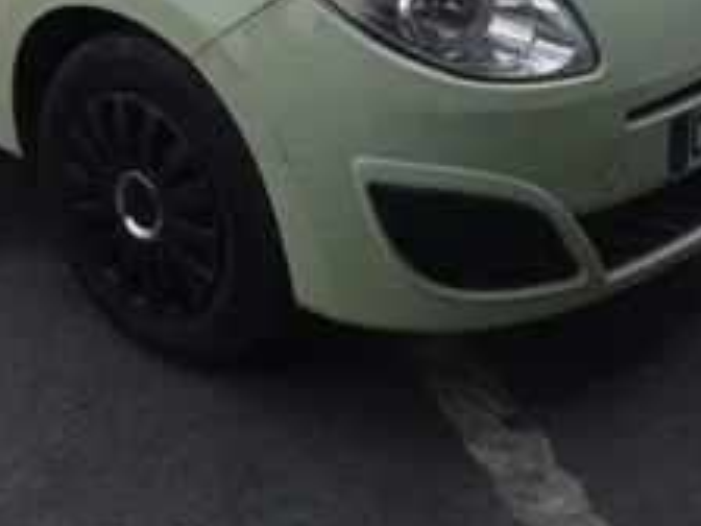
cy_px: -160
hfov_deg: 26.0
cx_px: 300
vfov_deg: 18.3
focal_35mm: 75
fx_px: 1519
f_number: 2.2
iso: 105
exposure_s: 1/820
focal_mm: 3.46
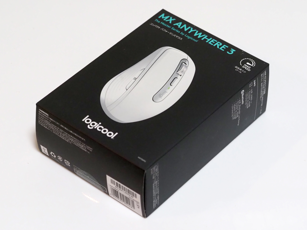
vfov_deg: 12.3
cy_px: 115
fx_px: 1064
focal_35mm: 120
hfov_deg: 16.4
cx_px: 154
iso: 3200
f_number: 5
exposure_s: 1/125
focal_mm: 60
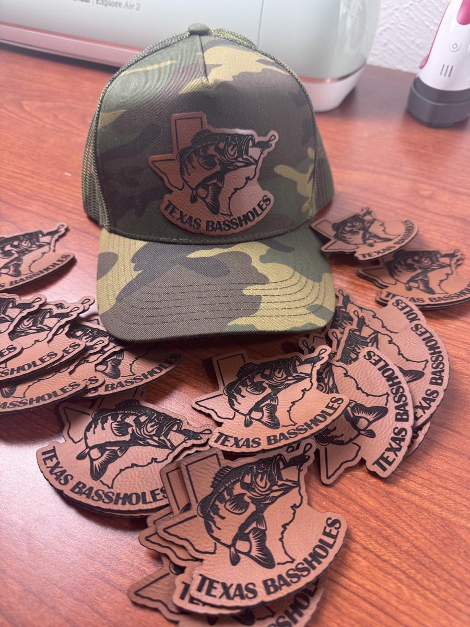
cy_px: 314
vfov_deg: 71.6
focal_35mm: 24
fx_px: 434
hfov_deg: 56.8
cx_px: 235
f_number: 1.78
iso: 160
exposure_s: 1/60
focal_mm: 6.76
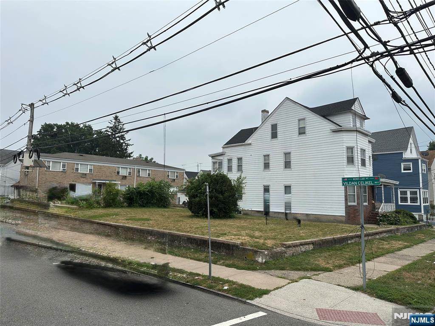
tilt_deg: +6.6
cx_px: 218
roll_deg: -0.9
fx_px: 302
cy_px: 163
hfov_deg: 71.6
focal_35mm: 24
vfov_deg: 56.8
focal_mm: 6.86
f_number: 1.78
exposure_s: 1/4016
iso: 80
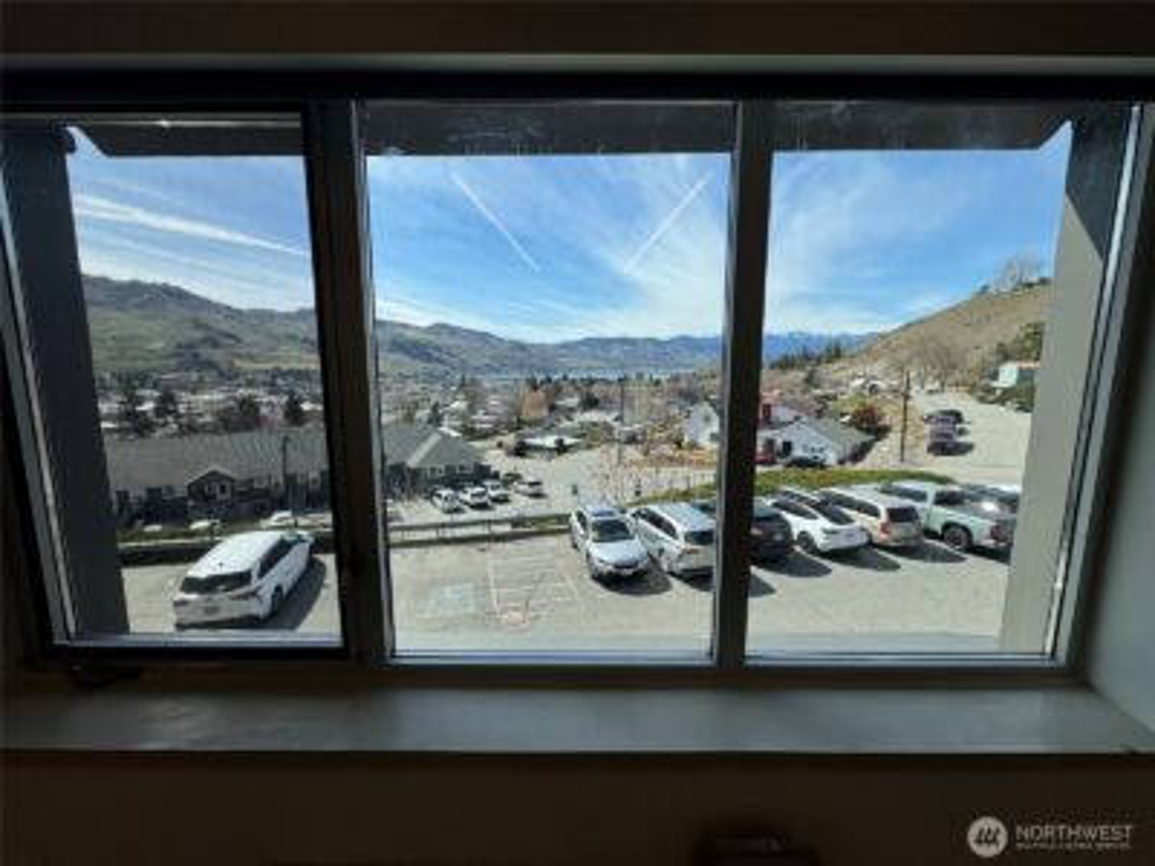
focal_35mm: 14
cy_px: 433
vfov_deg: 85.7
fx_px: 467
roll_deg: +0.2
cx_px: 578
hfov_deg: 102.1
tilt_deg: -9.2
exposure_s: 1/1449
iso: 50
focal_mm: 2.22
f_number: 2.2
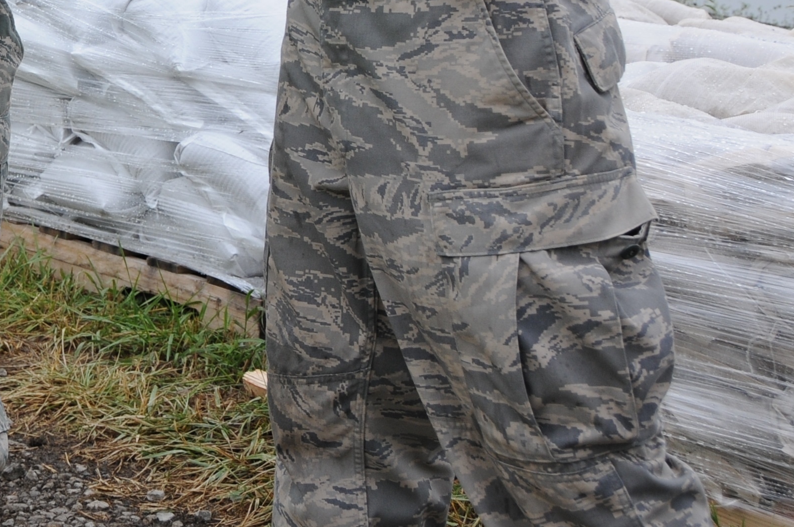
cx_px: -150
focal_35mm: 105
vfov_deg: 12.6
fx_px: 2313
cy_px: -180
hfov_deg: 18.5
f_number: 5.6
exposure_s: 1/500
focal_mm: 26
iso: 200
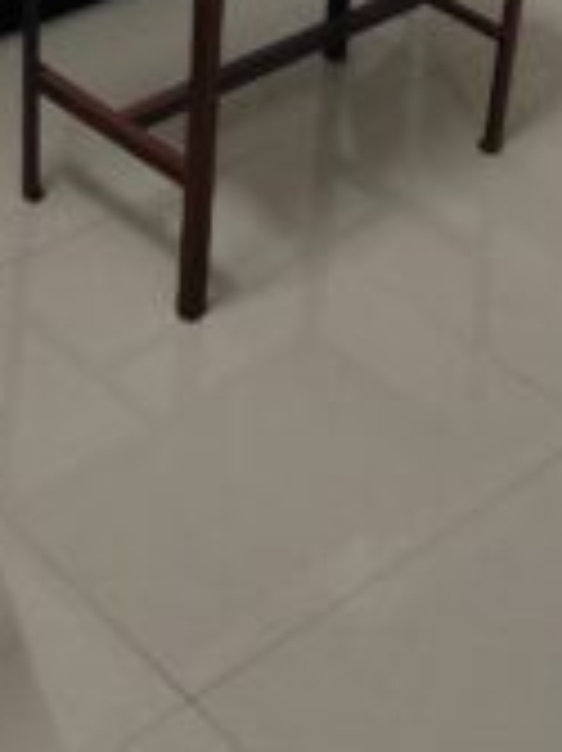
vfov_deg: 17.9
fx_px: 1951
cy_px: -554
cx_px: 45
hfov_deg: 16.2
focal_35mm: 90
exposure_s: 1/50.1
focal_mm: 4.69
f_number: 1.8
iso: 250
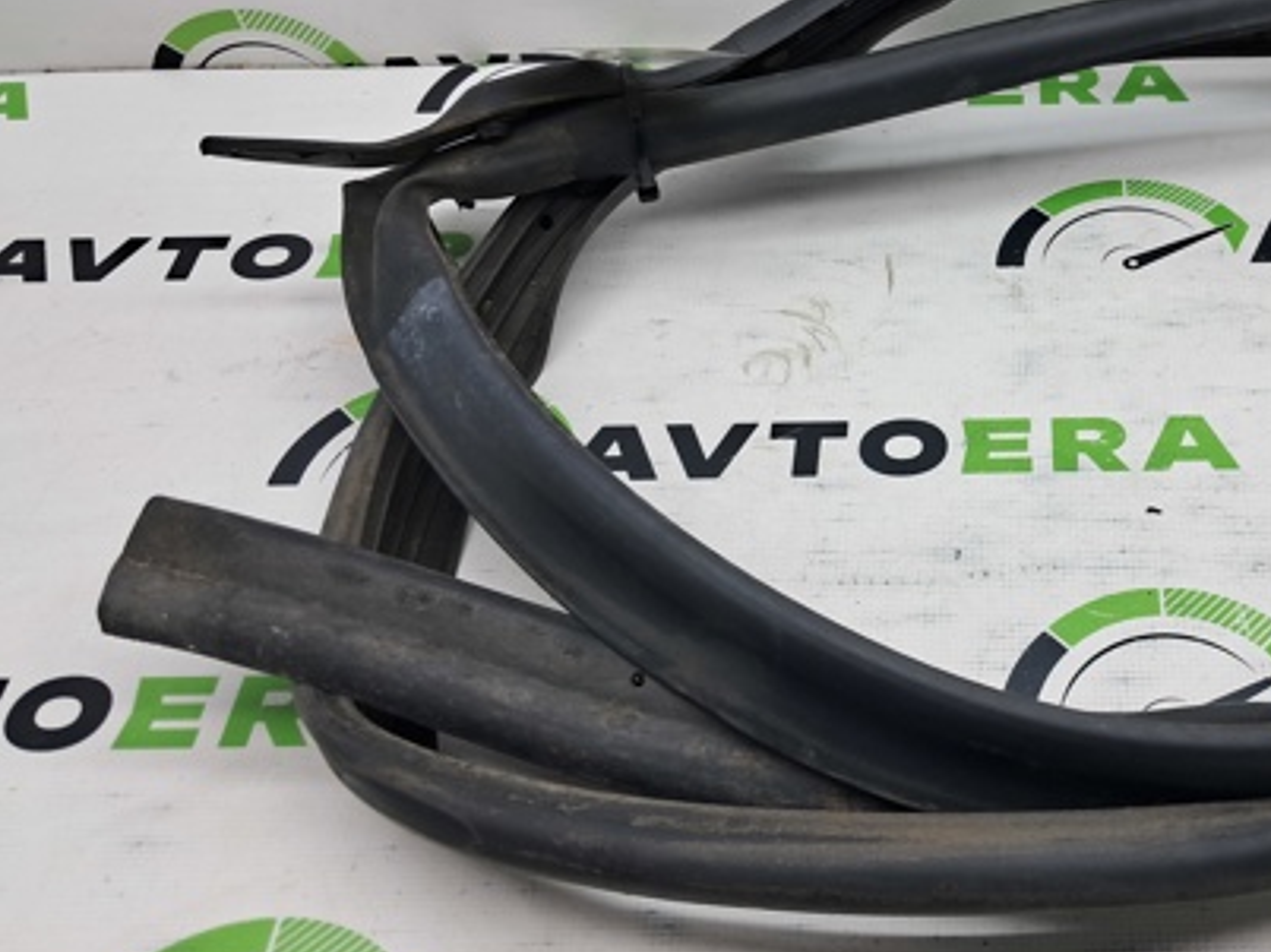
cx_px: 1009
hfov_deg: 42.0
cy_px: 384
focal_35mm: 43
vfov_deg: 33.5
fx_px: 1578
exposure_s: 1/50
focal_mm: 4
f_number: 1.8
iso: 50
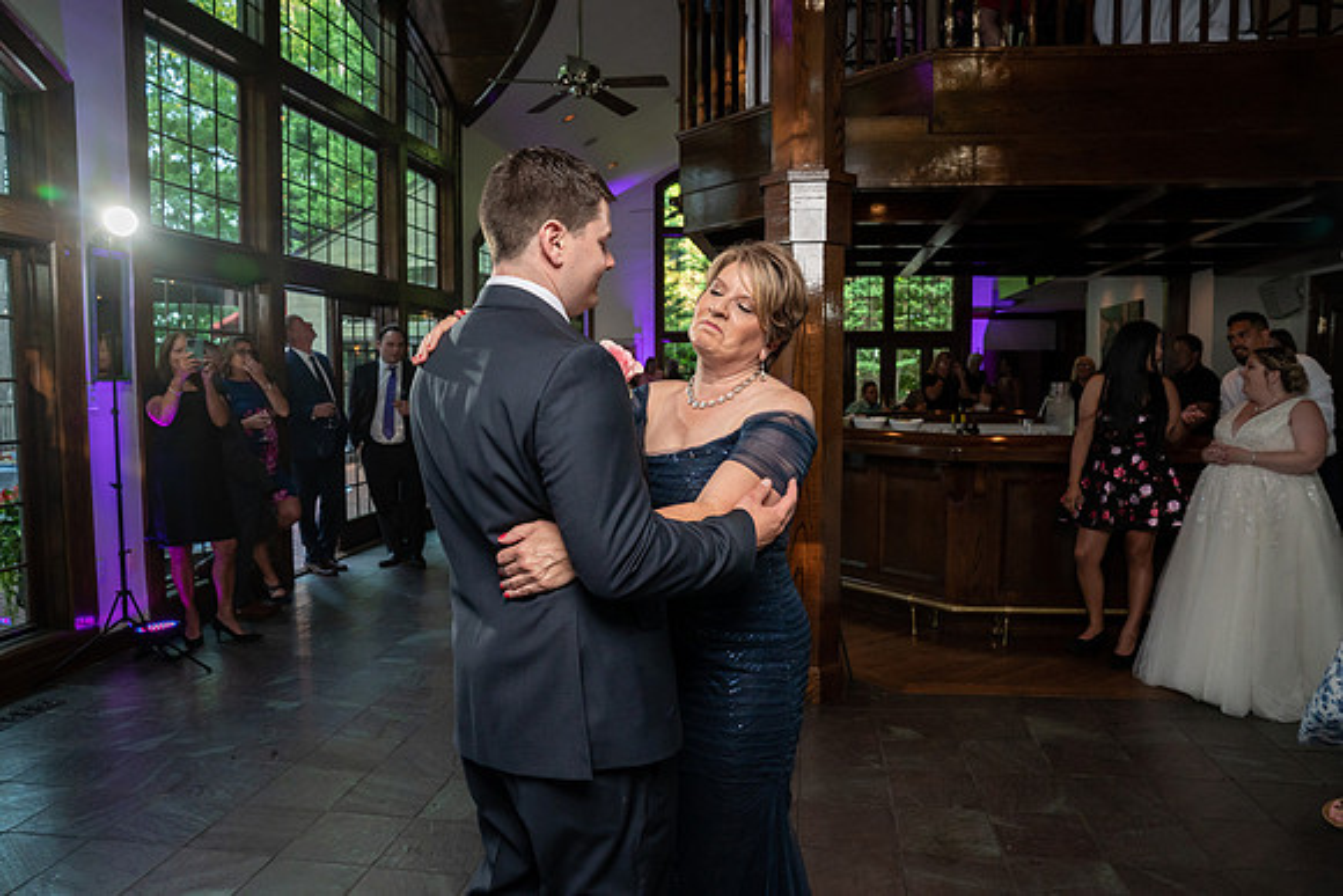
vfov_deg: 51.3
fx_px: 933
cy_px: 448
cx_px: 671
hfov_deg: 71.5
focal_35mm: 25
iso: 2000
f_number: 5.6
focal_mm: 25
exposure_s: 1/200
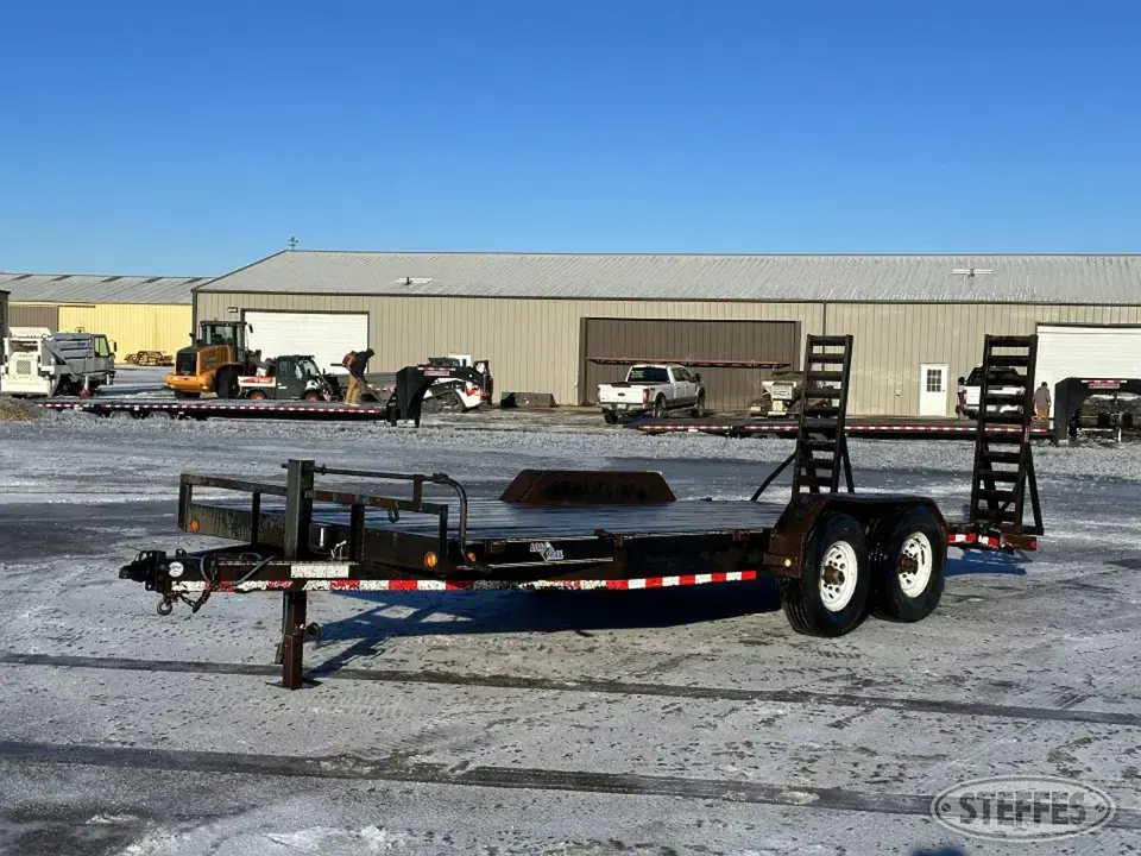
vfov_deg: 30.3
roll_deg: -0.6
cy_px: 428
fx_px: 1582
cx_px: 570
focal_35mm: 48
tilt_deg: -4.2
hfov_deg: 39.7
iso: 64
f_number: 1.78
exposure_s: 1/7092
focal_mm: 6.86
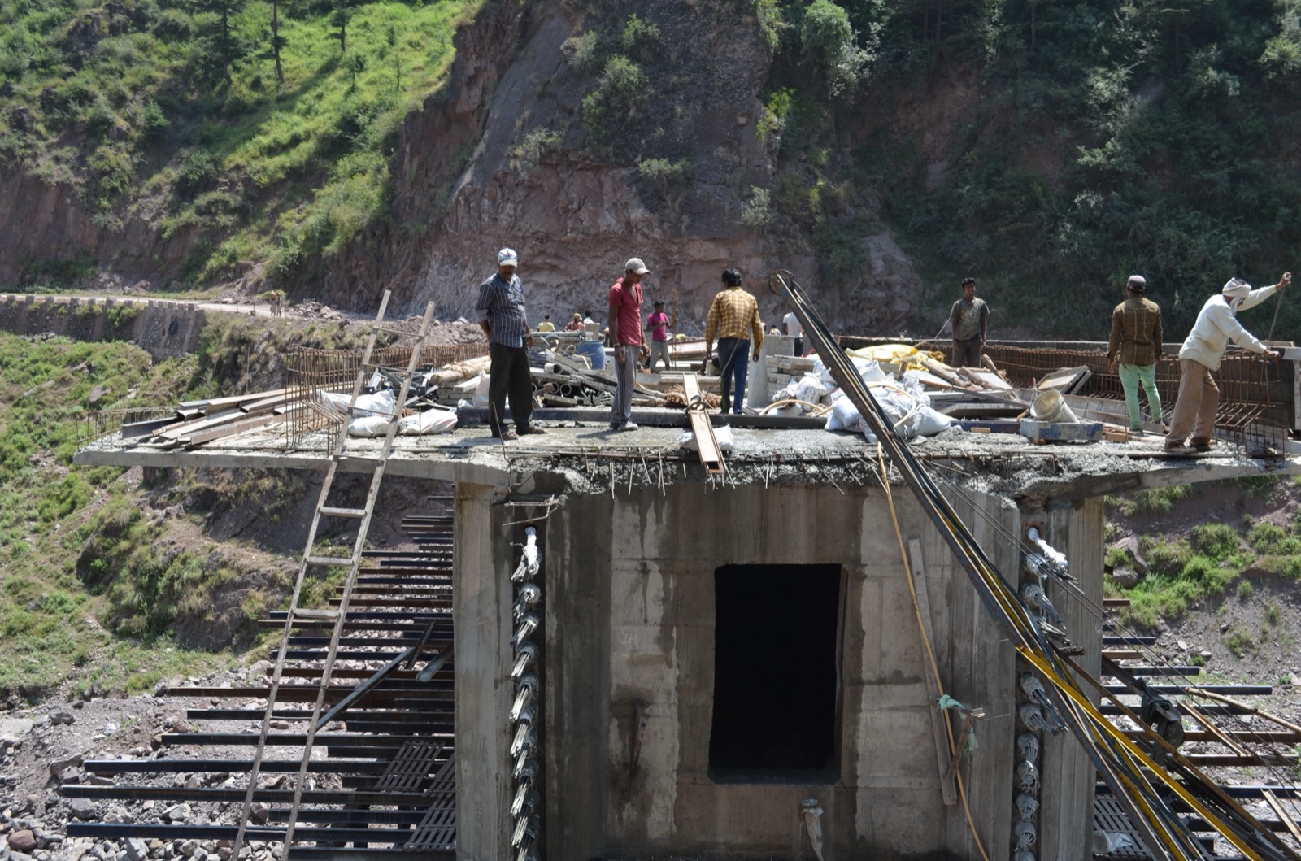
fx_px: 1514
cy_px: 430
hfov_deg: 46.5
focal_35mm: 42
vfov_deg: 31.7
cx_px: 650
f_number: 8
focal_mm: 28
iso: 160
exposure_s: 1/250
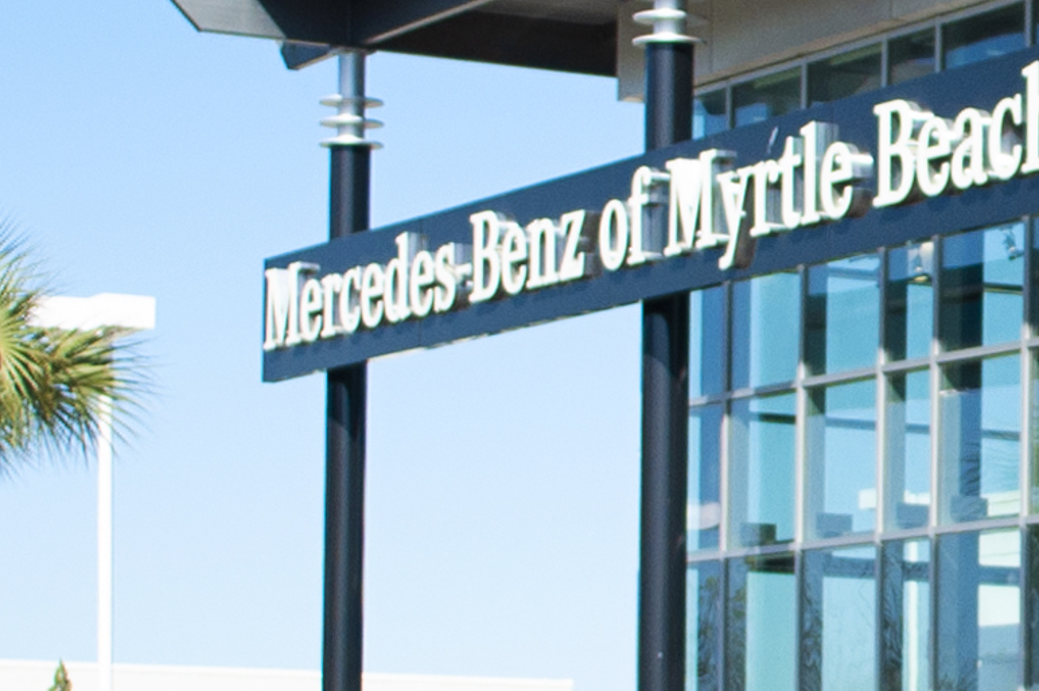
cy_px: 401
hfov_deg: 13.2
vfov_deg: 9.1
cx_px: 1413
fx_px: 4325
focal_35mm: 150
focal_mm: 18
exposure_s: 1/1600
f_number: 3.5
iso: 200
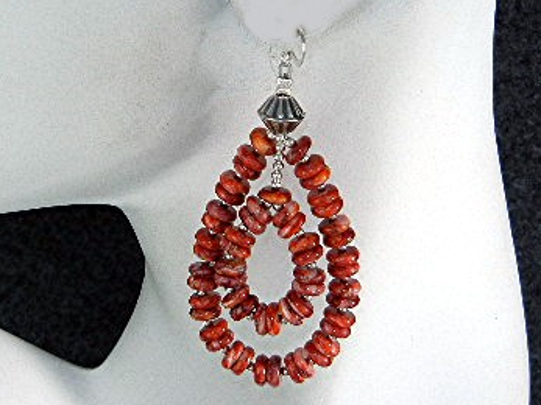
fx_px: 1500
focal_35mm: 96
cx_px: 161
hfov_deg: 20.3
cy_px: 86
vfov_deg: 15.3
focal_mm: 9.3
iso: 160
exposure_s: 1/31.1
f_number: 3.9
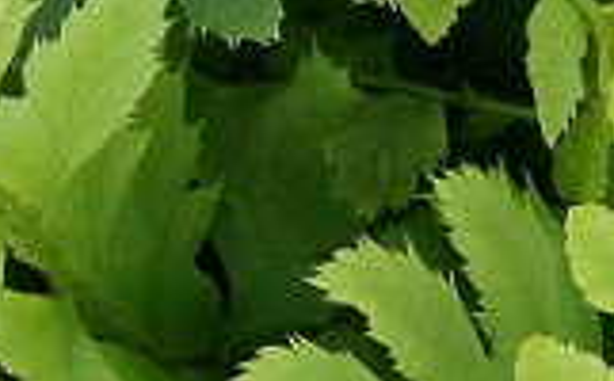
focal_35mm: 1142
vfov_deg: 1.1
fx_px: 19076
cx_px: -995
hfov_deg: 1.8
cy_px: 1093
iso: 1600
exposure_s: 1/160
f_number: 13
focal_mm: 100
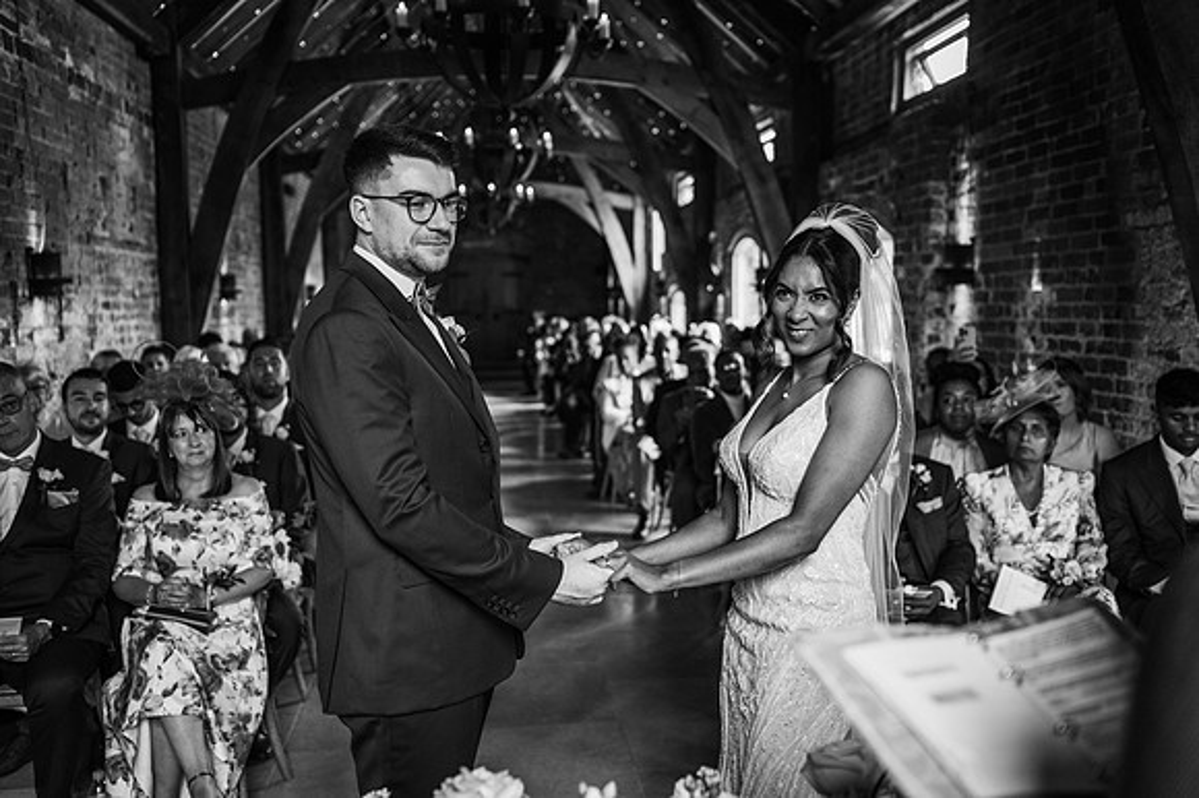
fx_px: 1165
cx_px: 600
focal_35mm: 35
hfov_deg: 54.5
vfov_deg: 37.8
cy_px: 399
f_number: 2.2
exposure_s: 1/200
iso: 560
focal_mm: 35
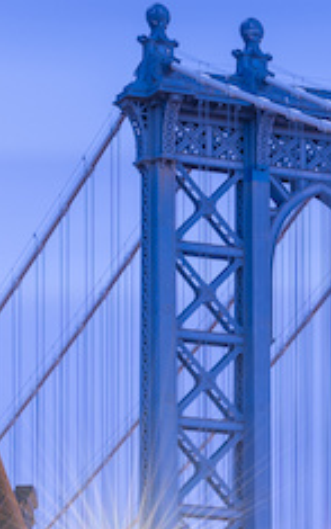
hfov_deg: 5.2
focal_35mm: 250
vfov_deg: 8.3
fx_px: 3606
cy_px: 610
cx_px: 304
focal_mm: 48
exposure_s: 30
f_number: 8
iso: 64
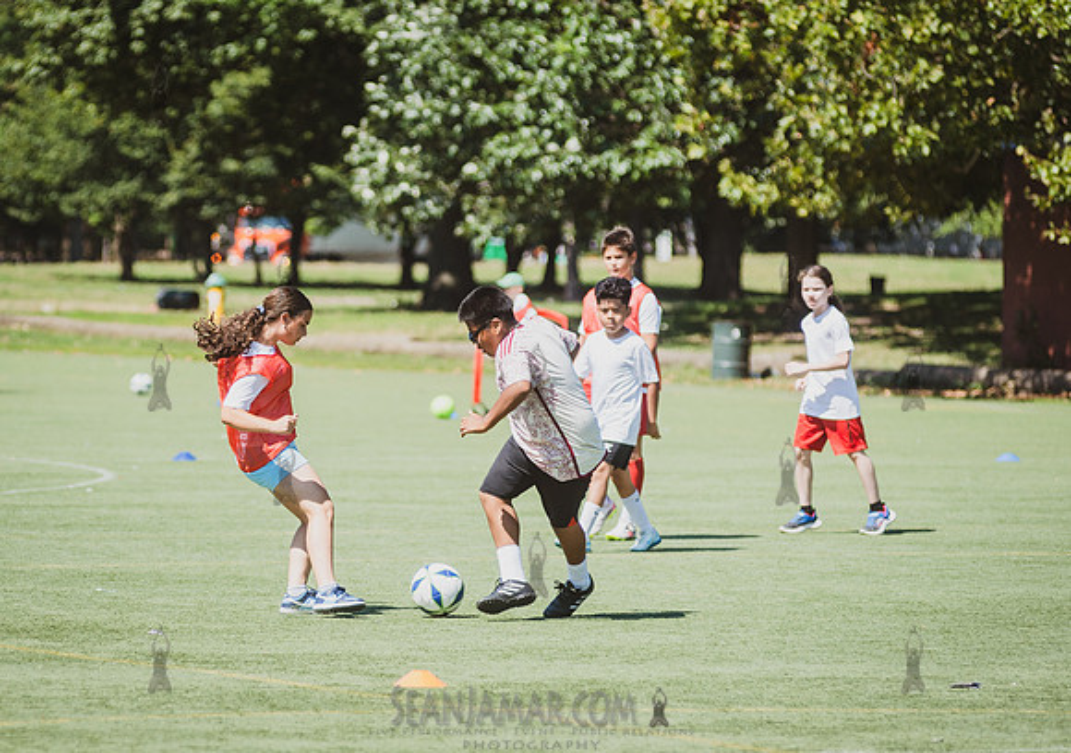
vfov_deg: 5.9
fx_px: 7291
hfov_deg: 8.4
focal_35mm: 241
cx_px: 311
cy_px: 392
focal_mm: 170
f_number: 4
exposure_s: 1/1250
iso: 200
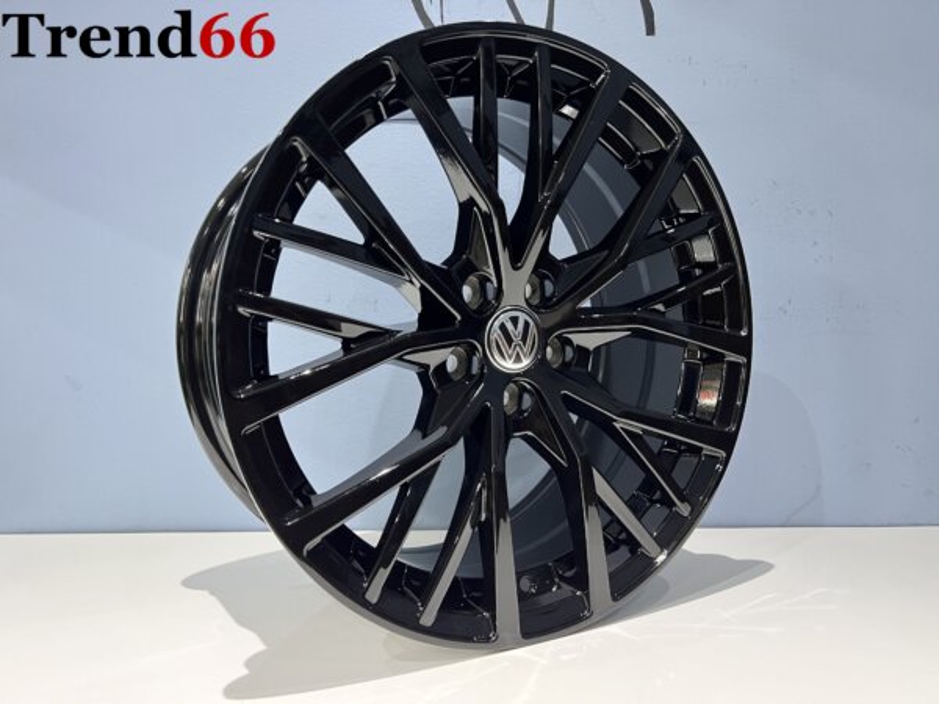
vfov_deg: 53.1
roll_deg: +0.1
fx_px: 705
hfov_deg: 67.3
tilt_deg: -2.3
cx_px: 470
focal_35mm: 26
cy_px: 352
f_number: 1.5
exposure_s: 1/25
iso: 800
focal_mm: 5.7
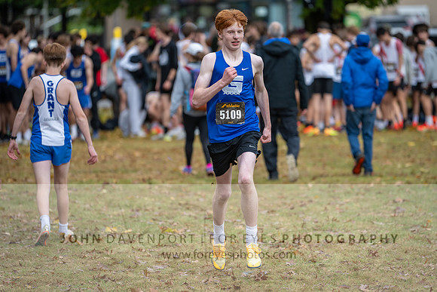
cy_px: 133
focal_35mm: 247
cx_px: 238
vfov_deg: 5.6
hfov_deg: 8.3
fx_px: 3000
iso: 320
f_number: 2.8
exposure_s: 1/800
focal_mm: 200
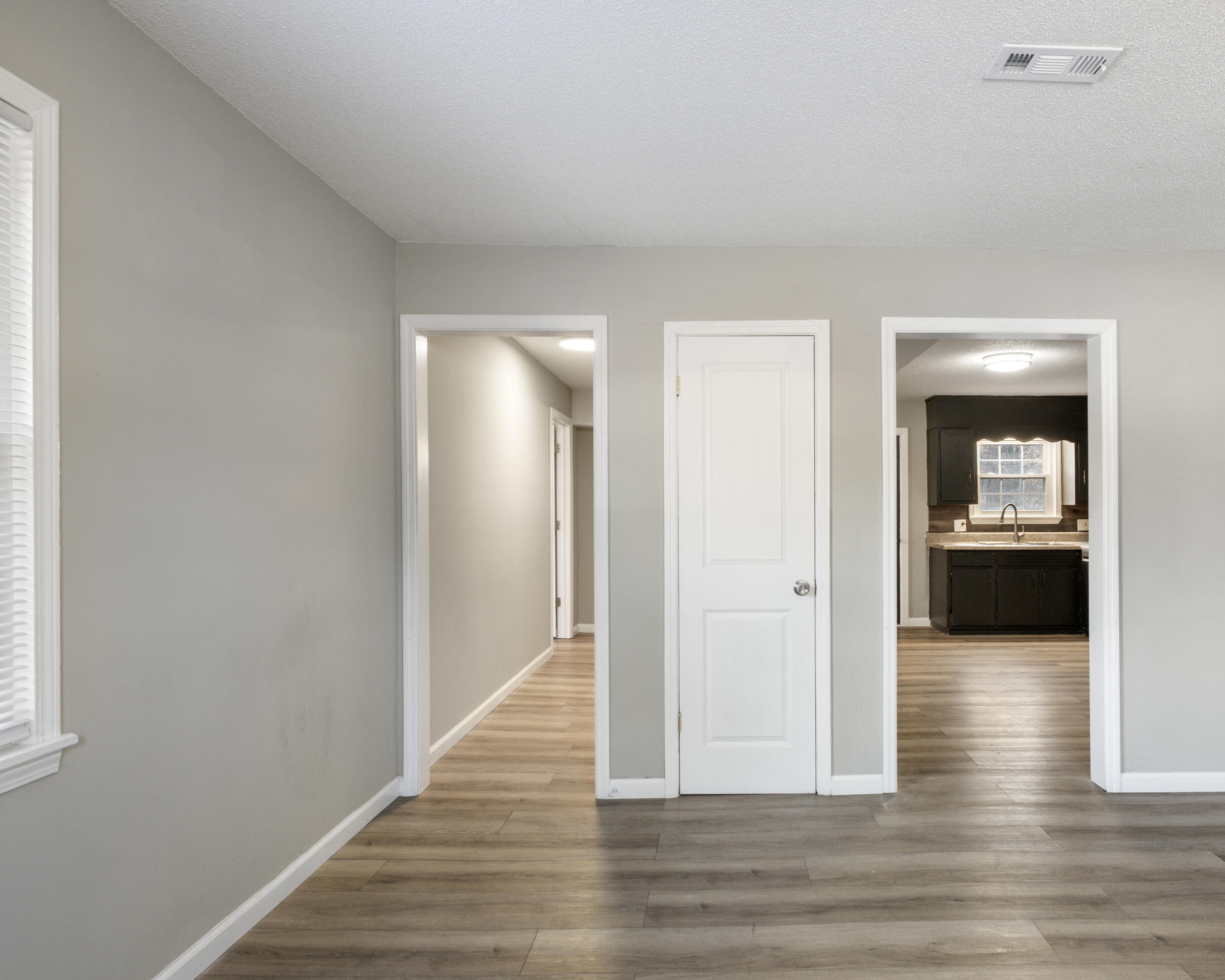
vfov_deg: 65.5
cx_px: 733
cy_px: 496
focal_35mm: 21
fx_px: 761
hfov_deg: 76.8
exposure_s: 1/4
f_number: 7.1
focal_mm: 12
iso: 320
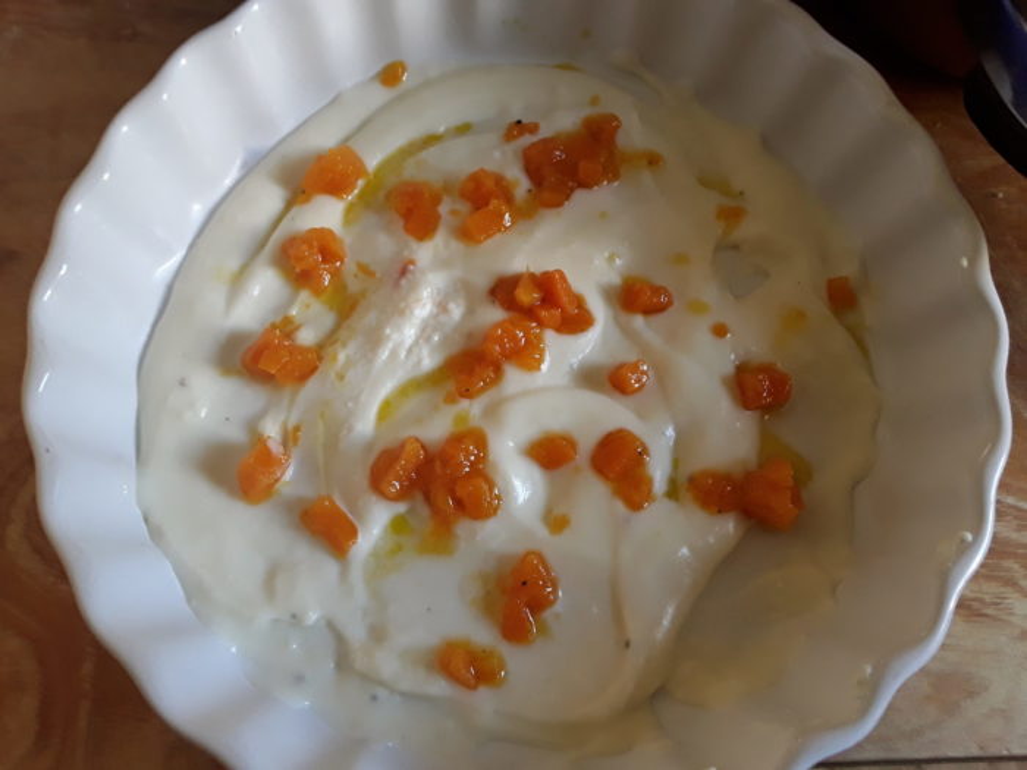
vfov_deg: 51.4
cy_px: 385
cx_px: 514
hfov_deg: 65.3
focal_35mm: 27
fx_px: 801
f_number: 1.9
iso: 80
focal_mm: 2.91
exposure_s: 1/33
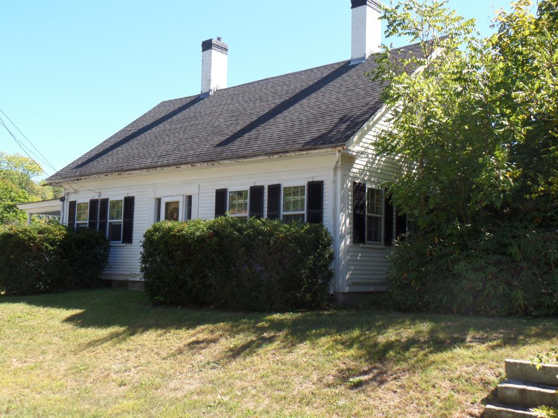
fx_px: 677
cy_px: 209
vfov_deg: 34.3
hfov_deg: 44.8
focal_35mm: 42
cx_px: 279
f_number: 3.2
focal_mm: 7.5
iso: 100
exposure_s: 1/350
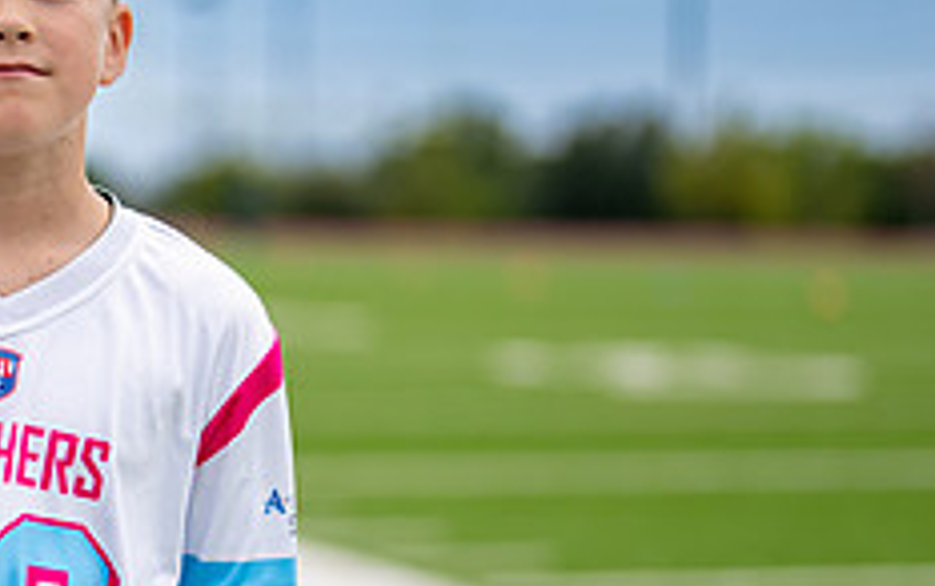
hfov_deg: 13.5
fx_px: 3902
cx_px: 14
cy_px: 438
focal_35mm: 153
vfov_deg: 8.6
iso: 100
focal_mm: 50
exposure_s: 1/12800
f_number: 1.2
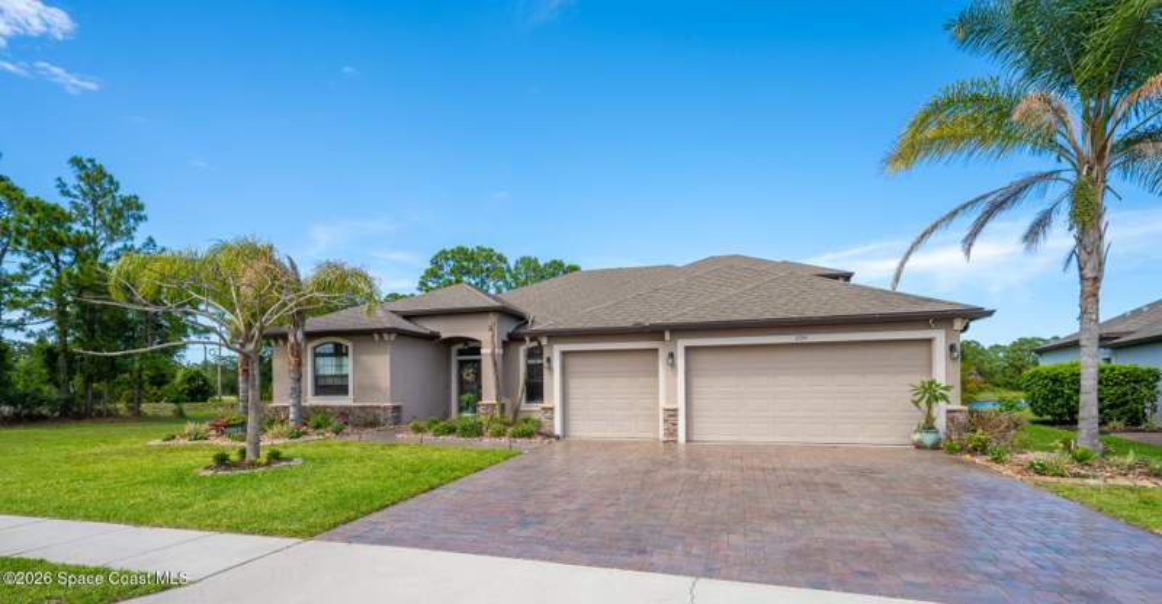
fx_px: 537
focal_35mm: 18
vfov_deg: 57.8
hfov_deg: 94.5
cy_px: 386
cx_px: 581
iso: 200
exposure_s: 1/500
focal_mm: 16.5
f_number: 6.3
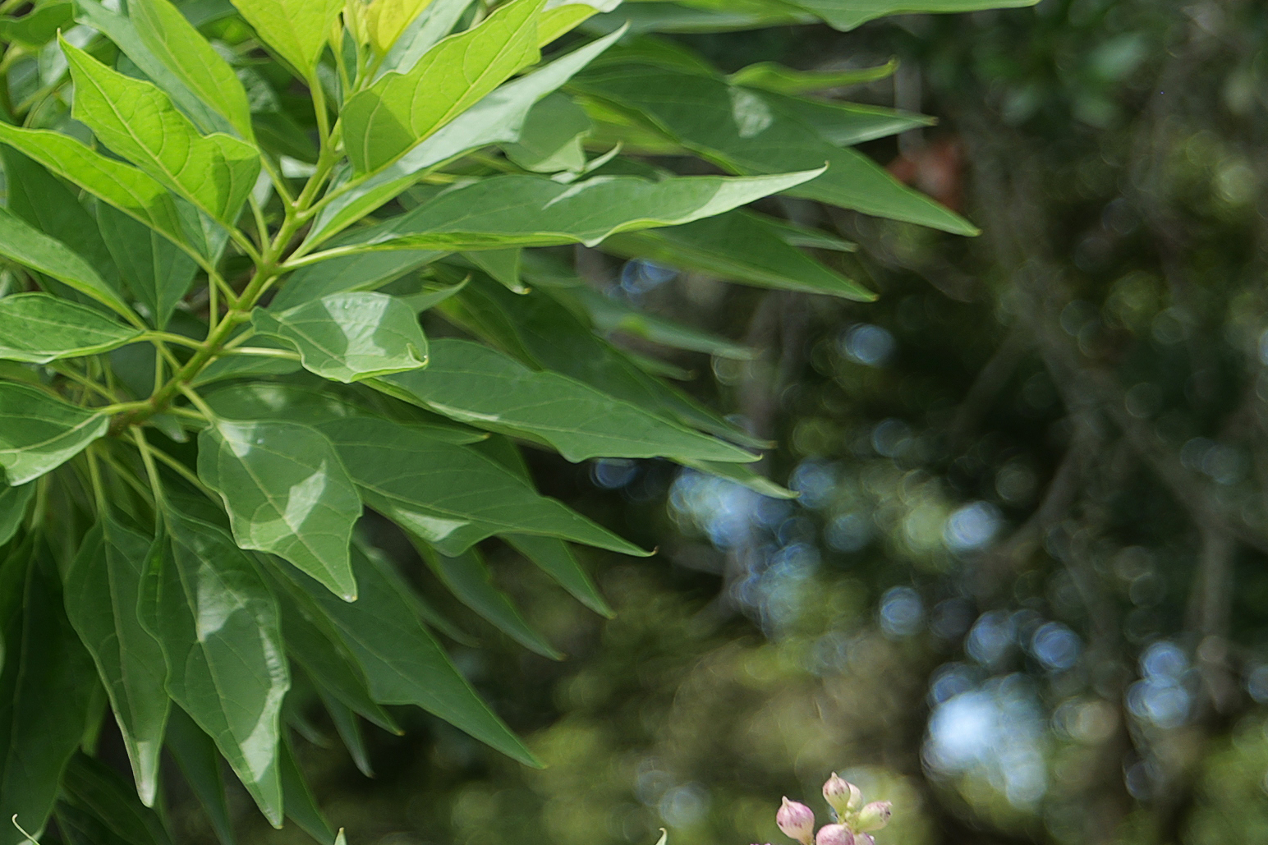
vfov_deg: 8.0
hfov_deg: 11.6
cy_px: -16
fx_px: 6022
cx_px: -566
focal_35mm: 171
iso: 100
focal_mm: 44
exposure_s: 1/250
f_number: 4
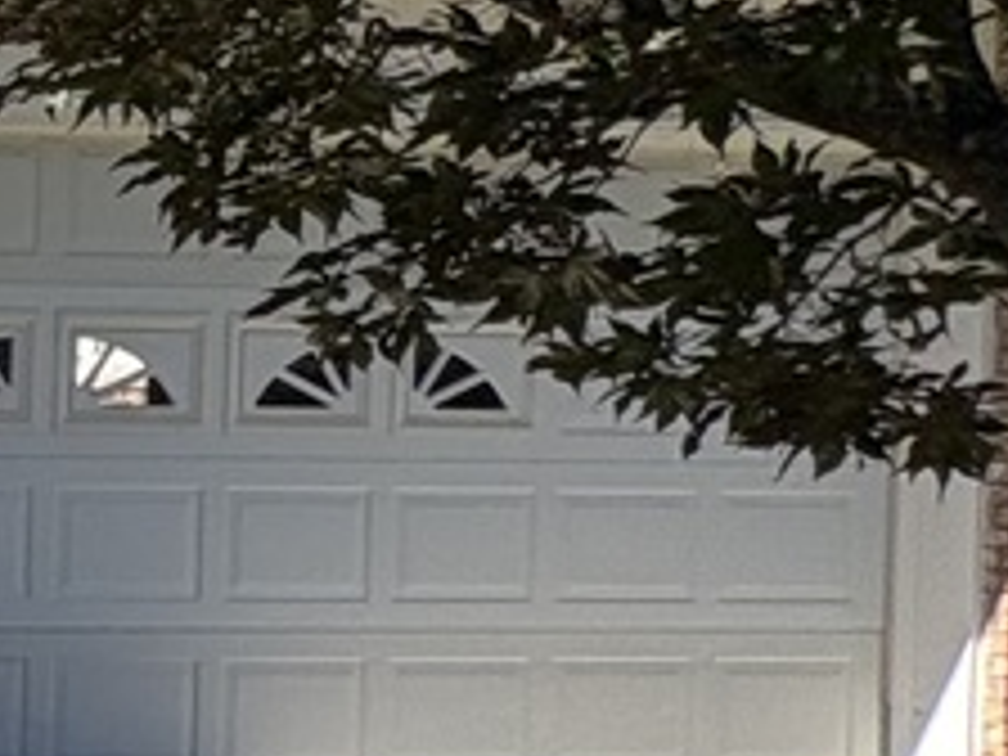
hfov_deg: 11.5
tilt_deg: -0.6
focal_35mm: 90
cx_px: -2020
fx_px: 2621
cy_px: 513
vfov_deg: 16.4
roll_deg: -0.3
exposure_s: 1/812
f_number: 2.2
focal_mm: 2.22
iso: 40
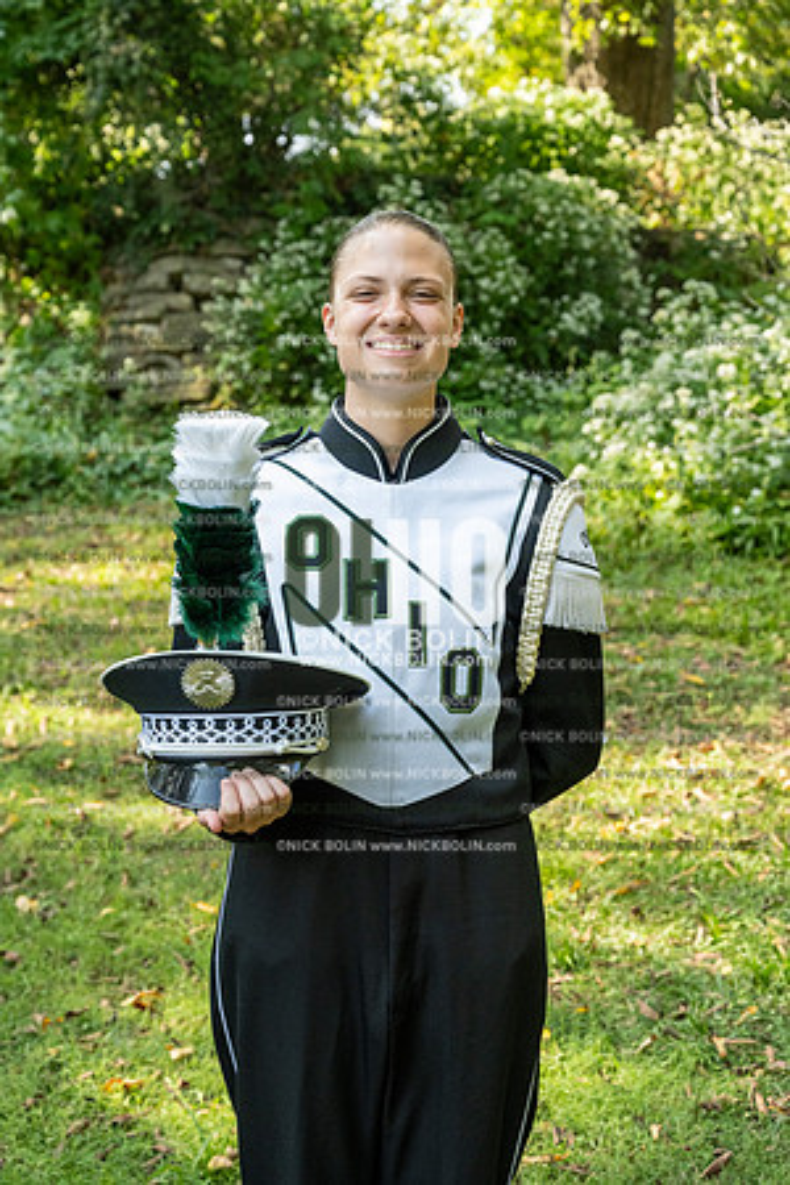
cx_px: 395
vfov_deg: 36.2
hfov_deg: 24.6
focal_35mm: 55
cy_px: 592
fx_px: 1810
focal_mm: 55
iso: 1250
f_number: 5.6
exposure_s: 1/800
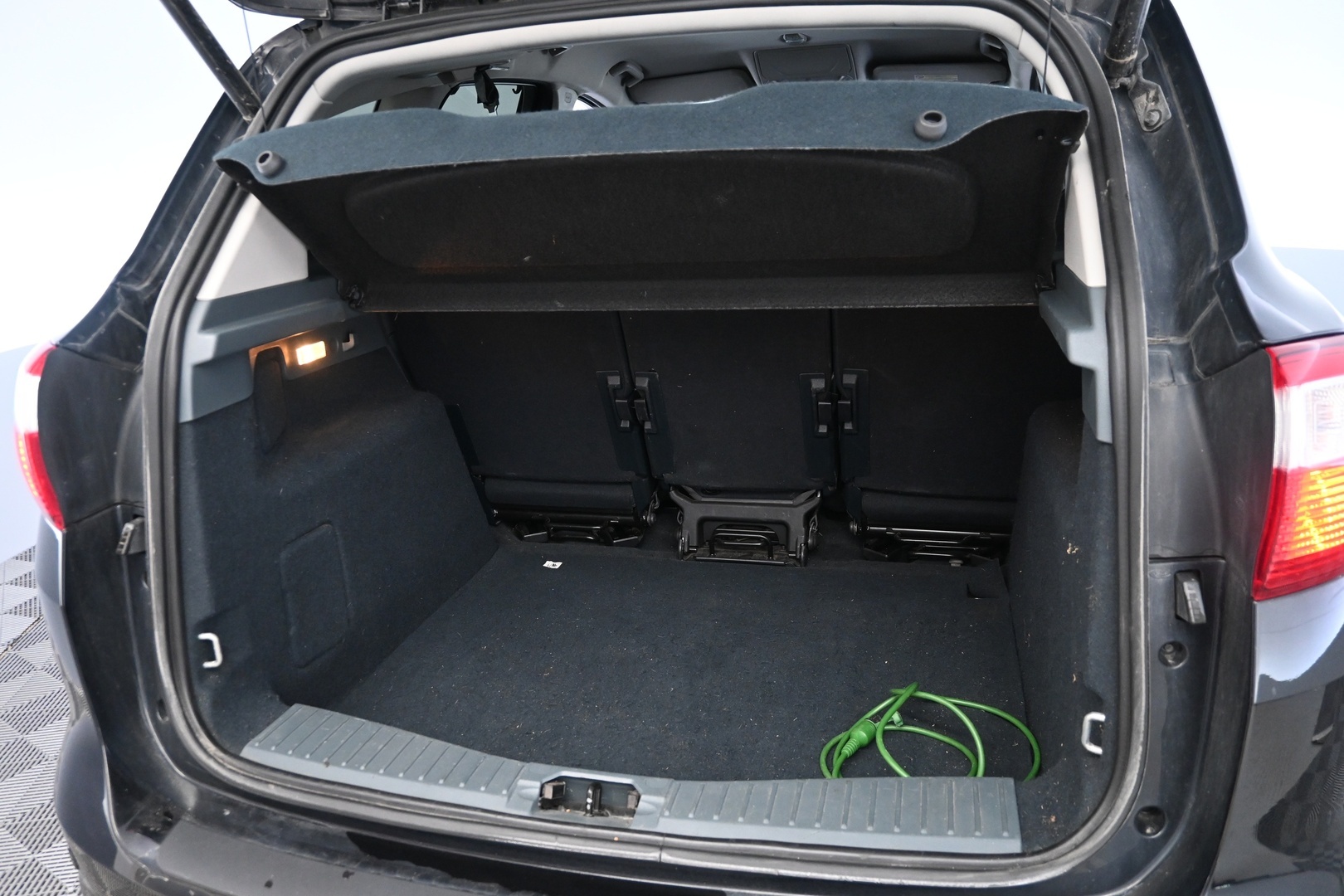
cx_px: 672
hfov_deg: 68.9
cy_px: 448
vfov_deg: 49.1
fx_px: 980
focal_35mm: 26
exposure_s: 1/30
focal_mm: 17.5
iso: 2000
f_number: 3.5
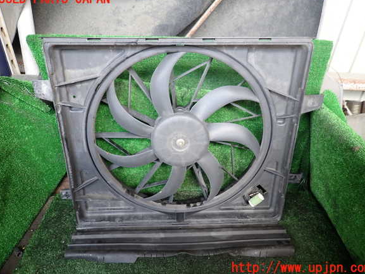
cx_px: 185
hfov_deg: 67.3
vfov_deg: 53.1
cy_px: 134
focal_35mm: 26
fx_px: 274
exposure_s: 1/60
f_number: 2
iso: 125
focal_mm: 4.5
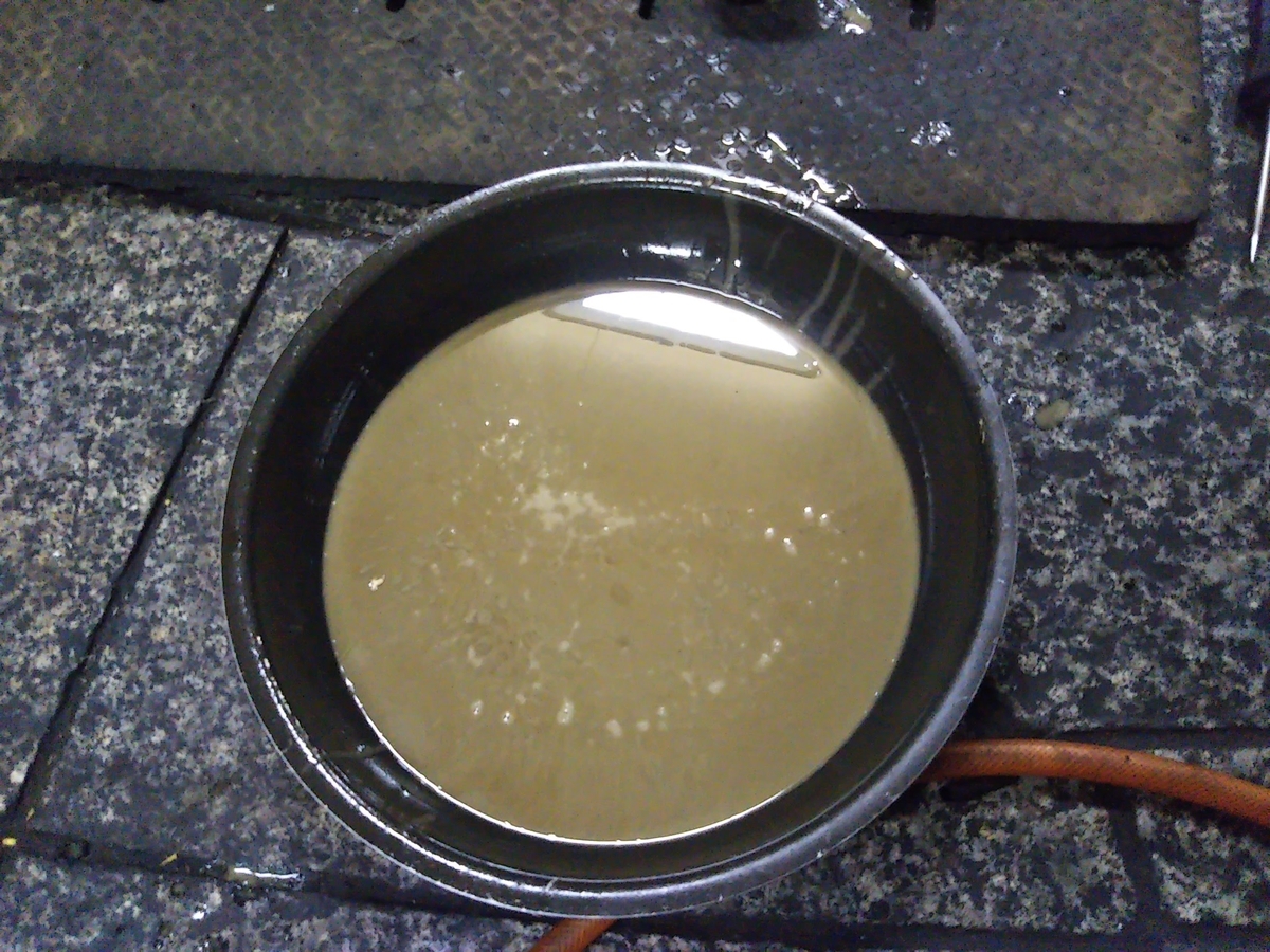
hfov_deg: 60.0
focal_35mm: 30
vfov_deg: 46.8
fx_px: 1101
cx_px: 635
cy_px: 476
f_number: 2.2
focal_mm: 4
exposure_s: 1/23
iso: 836
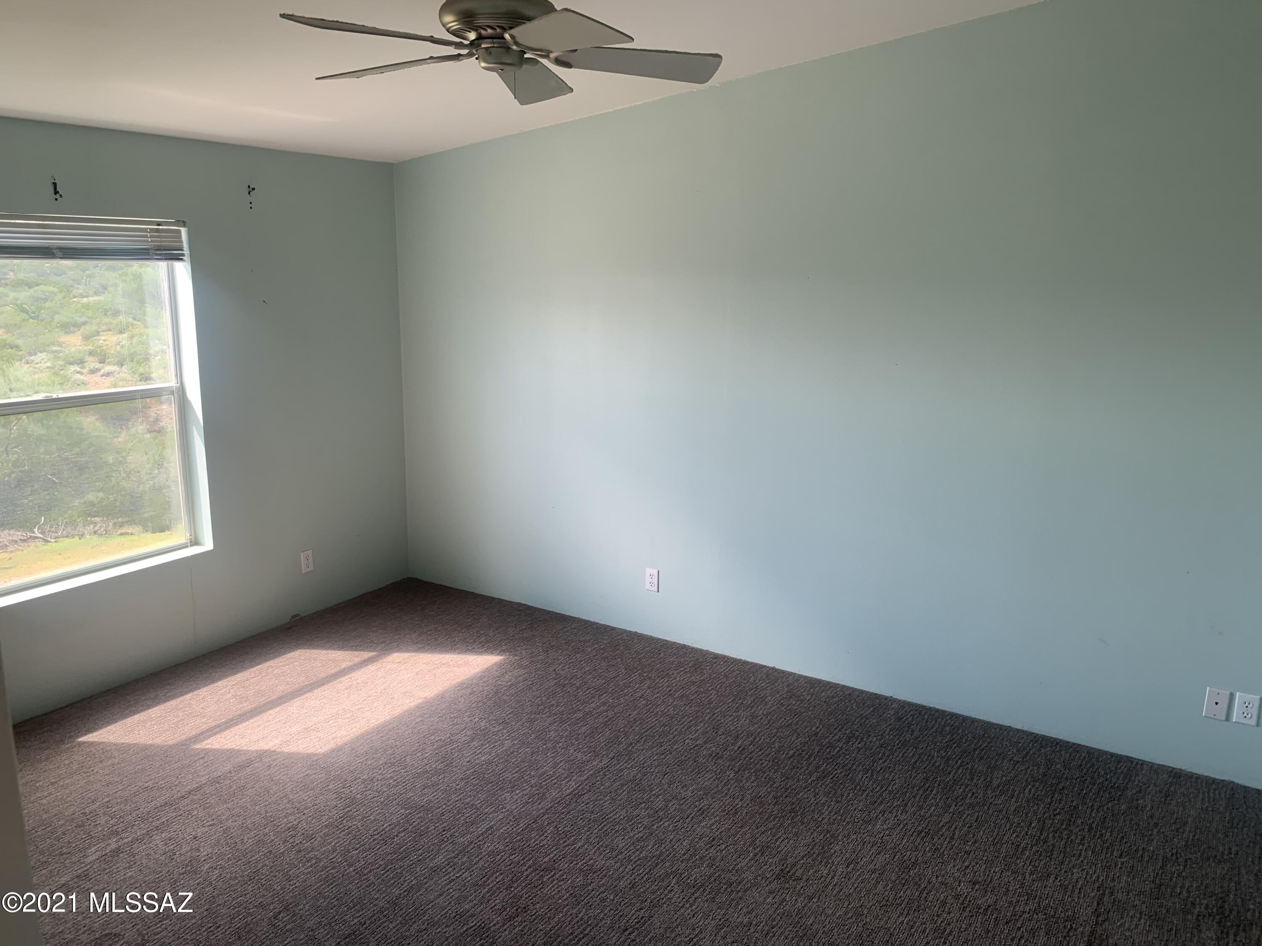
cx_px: 631
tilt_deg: -14.8
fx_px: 948
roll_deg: -0.7
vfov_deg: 53.1
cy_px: 473
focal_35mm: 26
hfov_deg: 67.3
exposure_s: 1/121
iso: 40
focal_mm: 4.25
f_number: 1.8
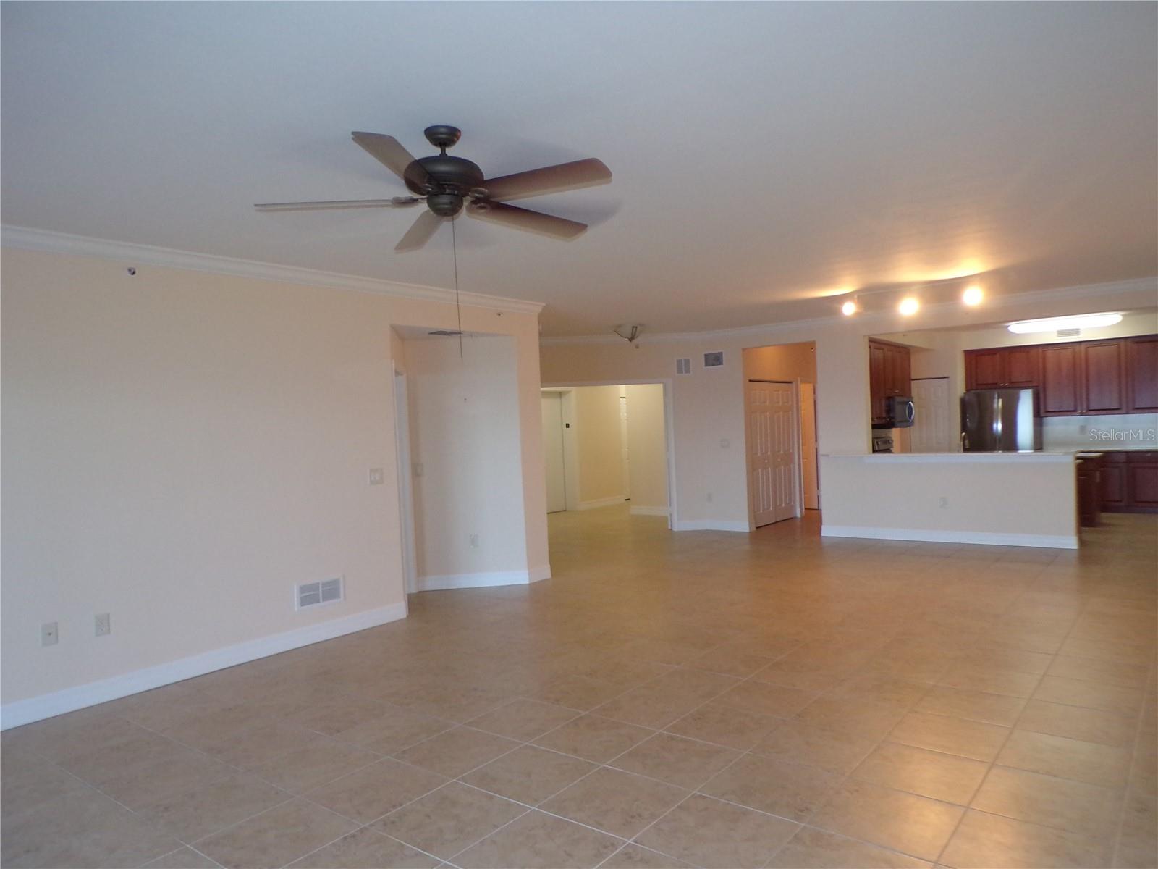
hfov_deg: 71.6
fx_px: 803
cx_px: 579
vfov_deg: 56.8
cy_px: 434
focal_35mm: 24
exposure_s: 1/34
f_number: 3
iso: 240
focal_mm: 4.3
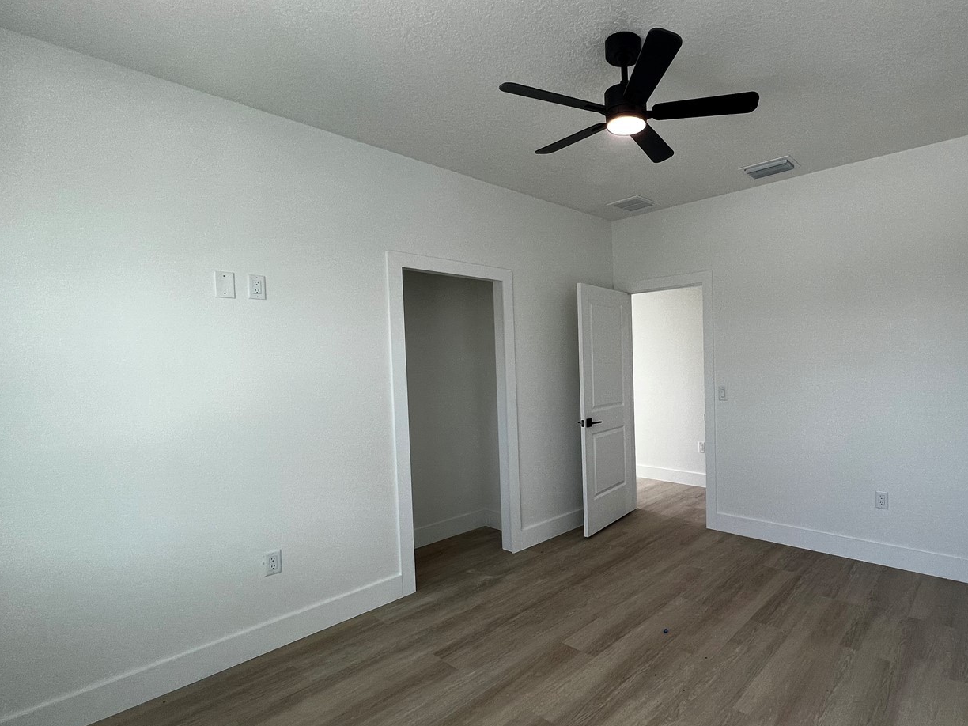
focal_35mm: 17
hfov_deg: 89.0
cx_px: 611
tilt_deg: -1.9
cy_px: 384
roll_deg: +1.9
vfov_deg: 74.7
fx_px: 475
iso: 80
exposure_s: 1/100
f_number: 1.8
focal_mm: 1.57
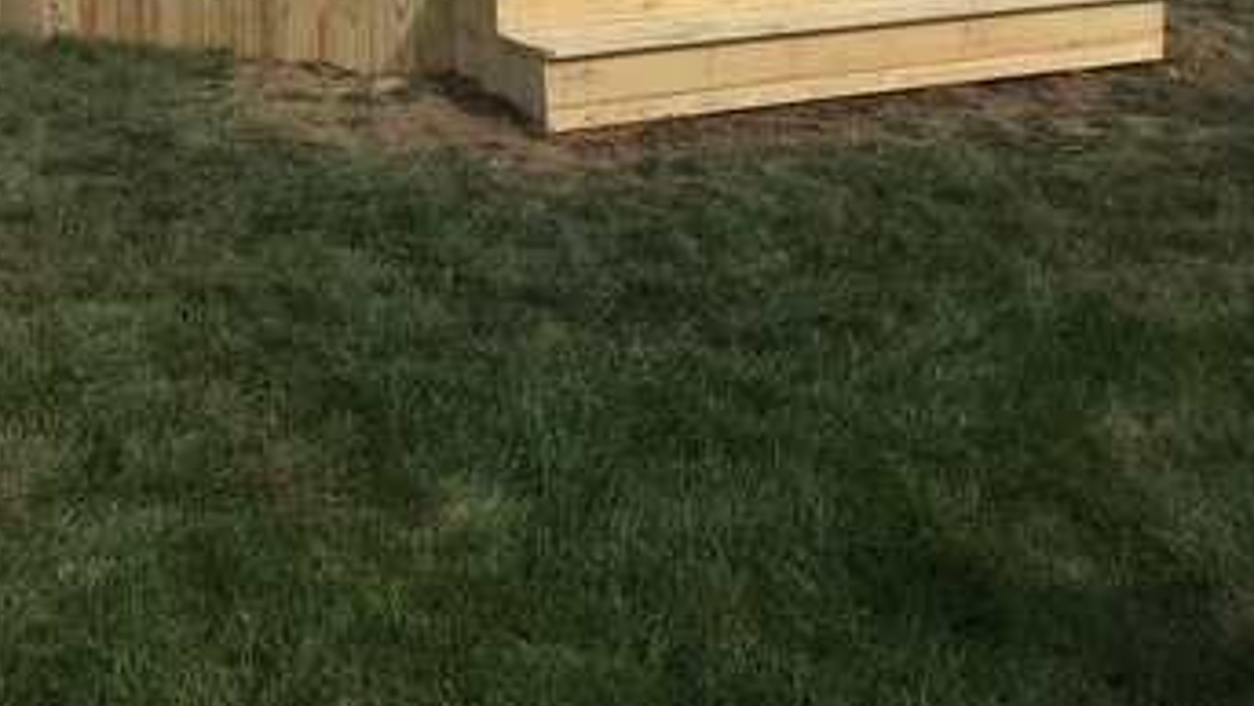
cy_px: 0
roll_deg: +2.0
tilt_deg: -8.7
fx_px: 1962
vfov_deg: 19.8
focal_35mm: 59
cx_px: 409
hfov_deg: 35.1
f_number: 2.2
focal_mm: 4.15
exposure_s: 1/3165
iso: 32
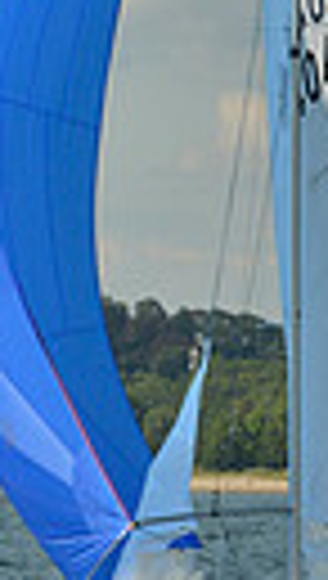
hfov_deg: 2.6
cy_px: 202
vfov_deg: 4.7
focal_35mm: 461
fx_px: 7095
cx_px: 249
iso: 200
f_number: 6.3
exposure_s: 1/1600
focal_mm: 98
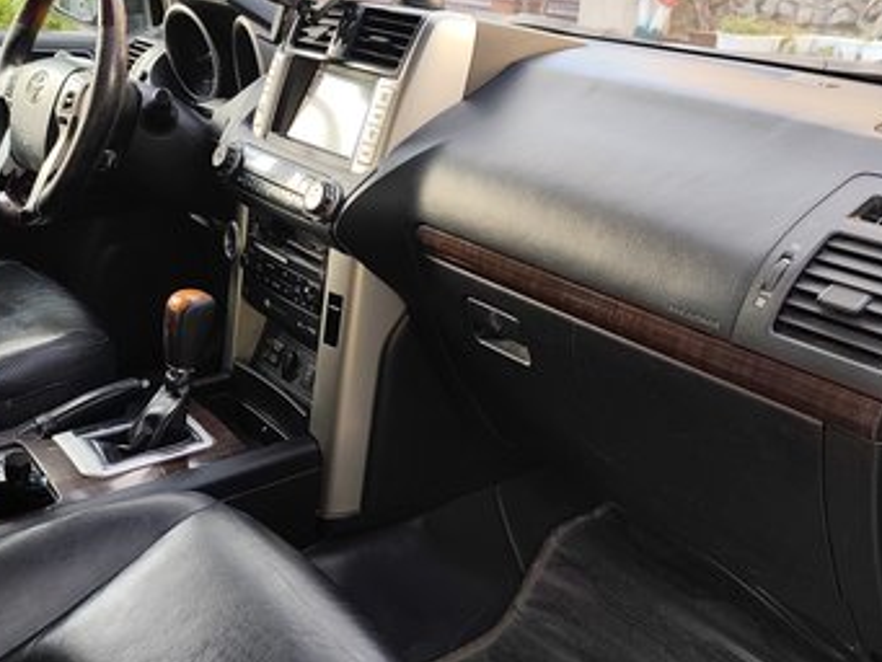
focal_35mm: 27
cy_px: 310
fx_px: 688
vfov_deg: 51.3
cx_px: 398
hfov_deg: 65.2
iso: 100
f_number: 1.65
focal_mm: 6.19
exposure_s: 1/54.8
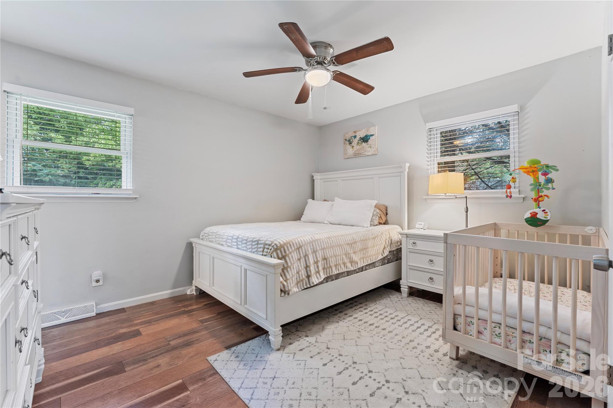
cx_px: 306
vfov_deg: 75.5
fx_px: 264
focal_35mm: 16
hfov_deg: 98.5
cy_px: 204
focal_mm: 15.5
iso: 160
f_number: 9
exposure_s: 1.6
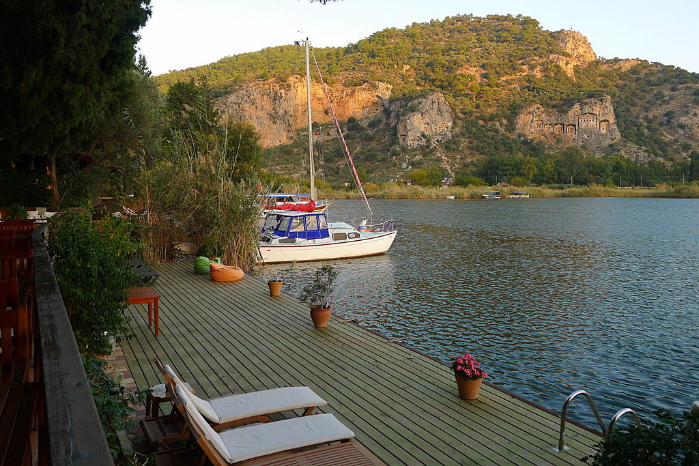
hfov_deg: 65.5
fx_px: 544
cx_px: 350
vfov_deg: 46.4
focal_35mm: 28
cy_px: 233
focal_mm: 6
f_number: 2.8
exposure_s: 1/100
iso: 80
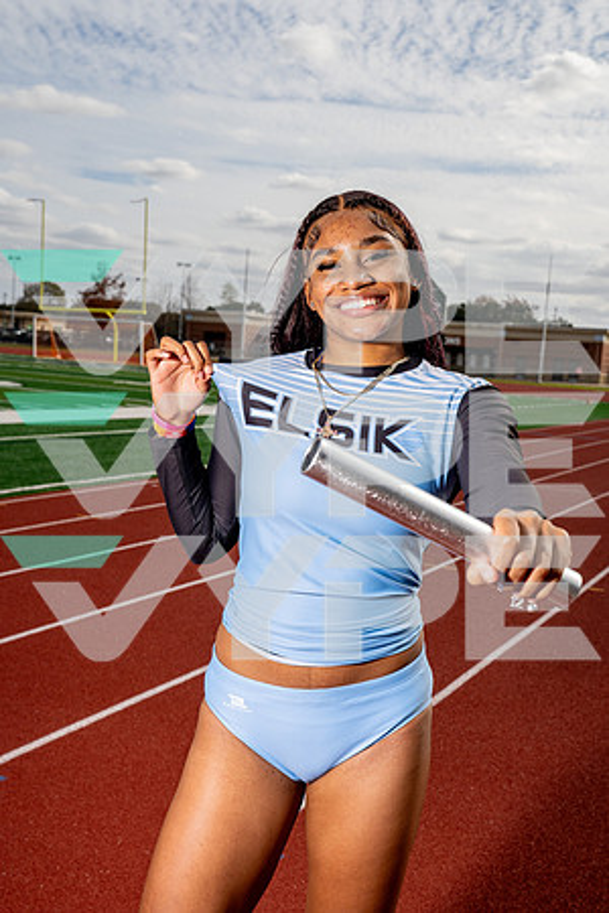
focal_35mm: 43
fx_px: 1091
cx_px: 304
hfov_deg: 31.2
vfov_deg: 45.4
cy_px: 456
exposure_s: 1/1250
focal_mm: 43
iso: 160
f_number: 8
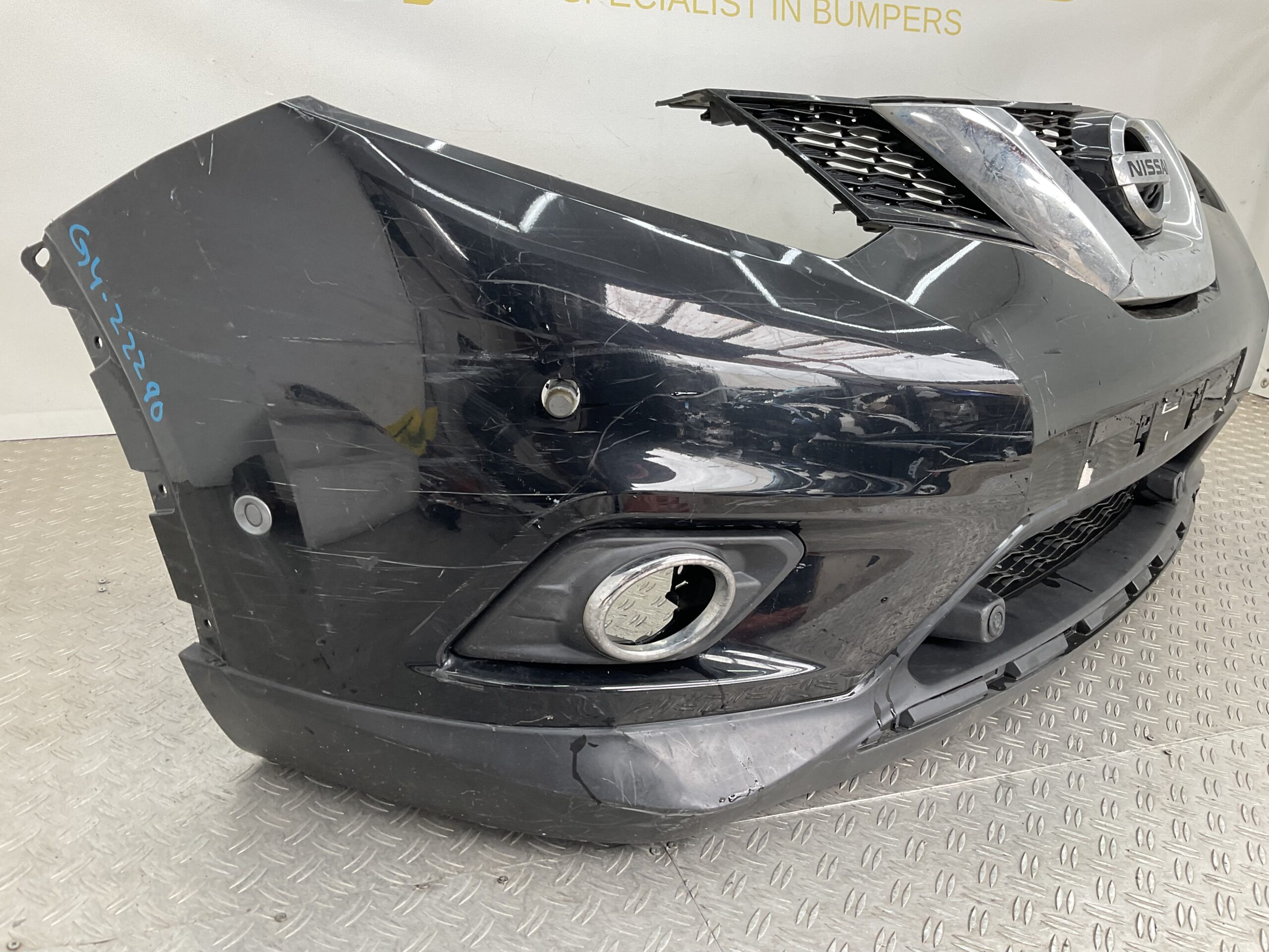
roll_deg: -6.1
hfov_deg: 61.7
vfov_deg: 48.2
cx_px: 634
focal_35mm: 29
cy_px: 476
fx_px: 1063
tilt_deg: -20.8
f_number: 1.8
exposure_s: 1/100
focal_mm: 3
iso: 32
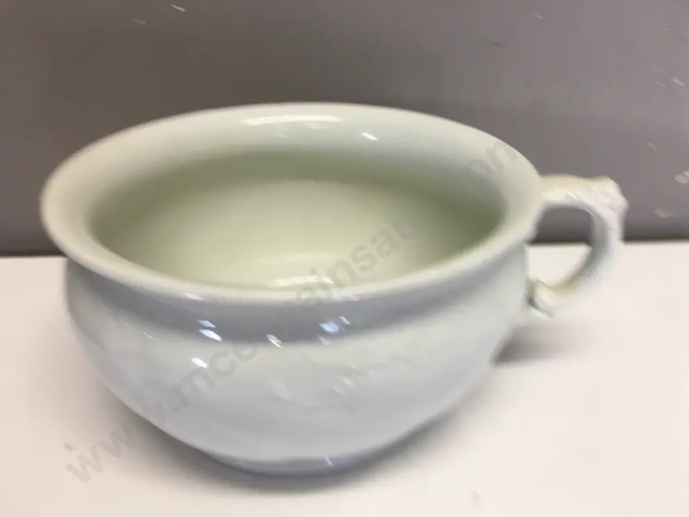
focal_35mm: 30
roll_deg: -2.2
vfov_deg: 46.8
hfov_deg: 60.0
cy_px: 263
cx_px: 356
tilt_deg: -34.4
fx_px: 597
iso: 32
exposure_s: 1/33
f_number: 2.2
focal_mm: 4.15
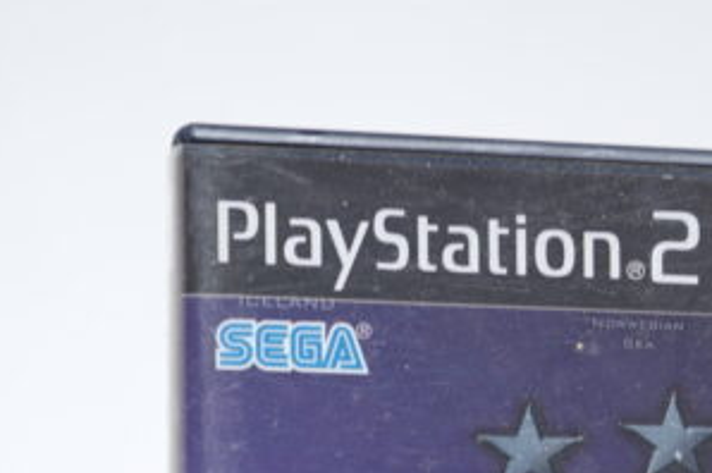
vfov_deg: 10.0
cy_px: 846
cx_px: 679
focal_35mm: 129
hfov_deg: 15.7
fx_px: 2549
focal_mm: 32
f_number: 5
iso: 64
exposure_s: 1/4
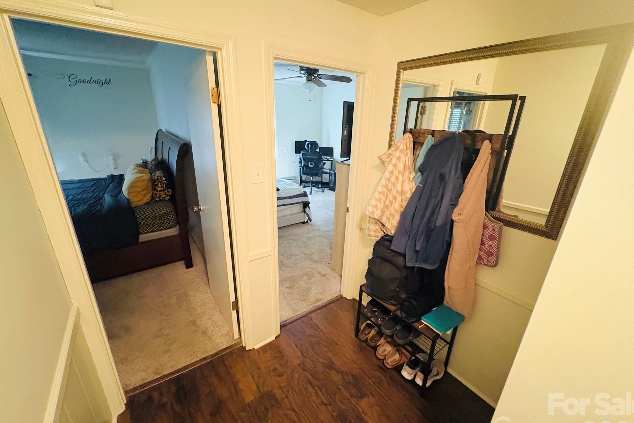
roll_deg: -1.6
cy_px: 210
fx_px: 264
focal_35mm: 15
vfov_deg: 77.3
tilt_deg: -17.8
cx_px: 323
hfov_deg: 100.4
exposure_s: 1/40
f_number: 2.2
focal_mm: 2.22
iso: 1000
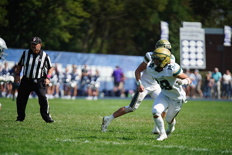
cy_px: 78
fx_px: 1934
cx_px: 116
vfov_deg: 4.6
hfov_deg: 6.9
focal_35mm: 300
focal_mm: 300
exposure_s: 1/5000
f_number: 2.8
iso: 400
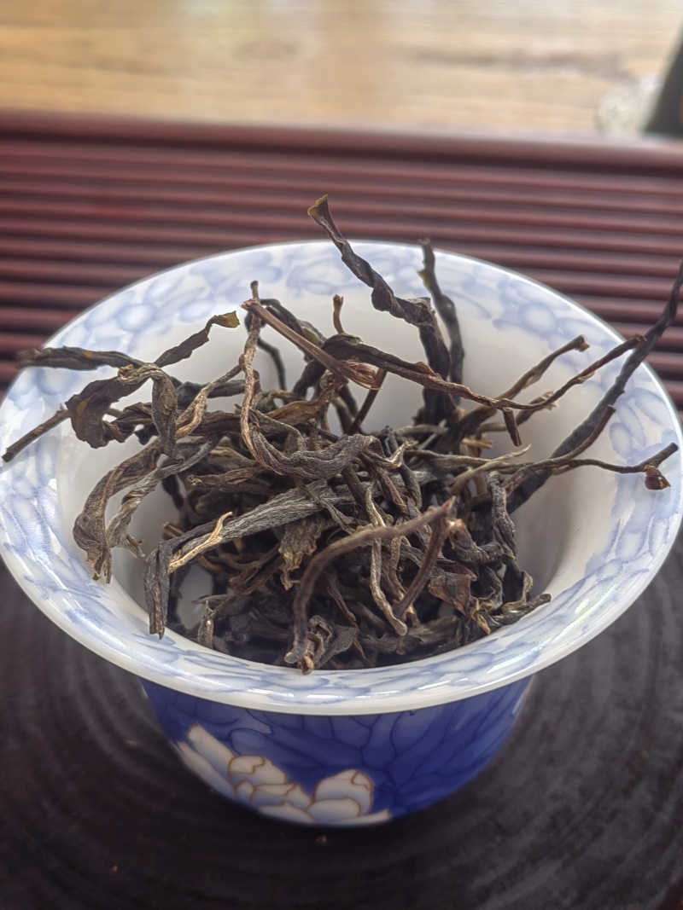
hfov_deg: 35.1
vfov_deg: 45.8
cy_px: 455
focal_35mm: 41
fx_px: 1079
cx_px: 342
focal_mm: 5.52
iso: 64
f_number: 1.9
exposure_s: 1/50
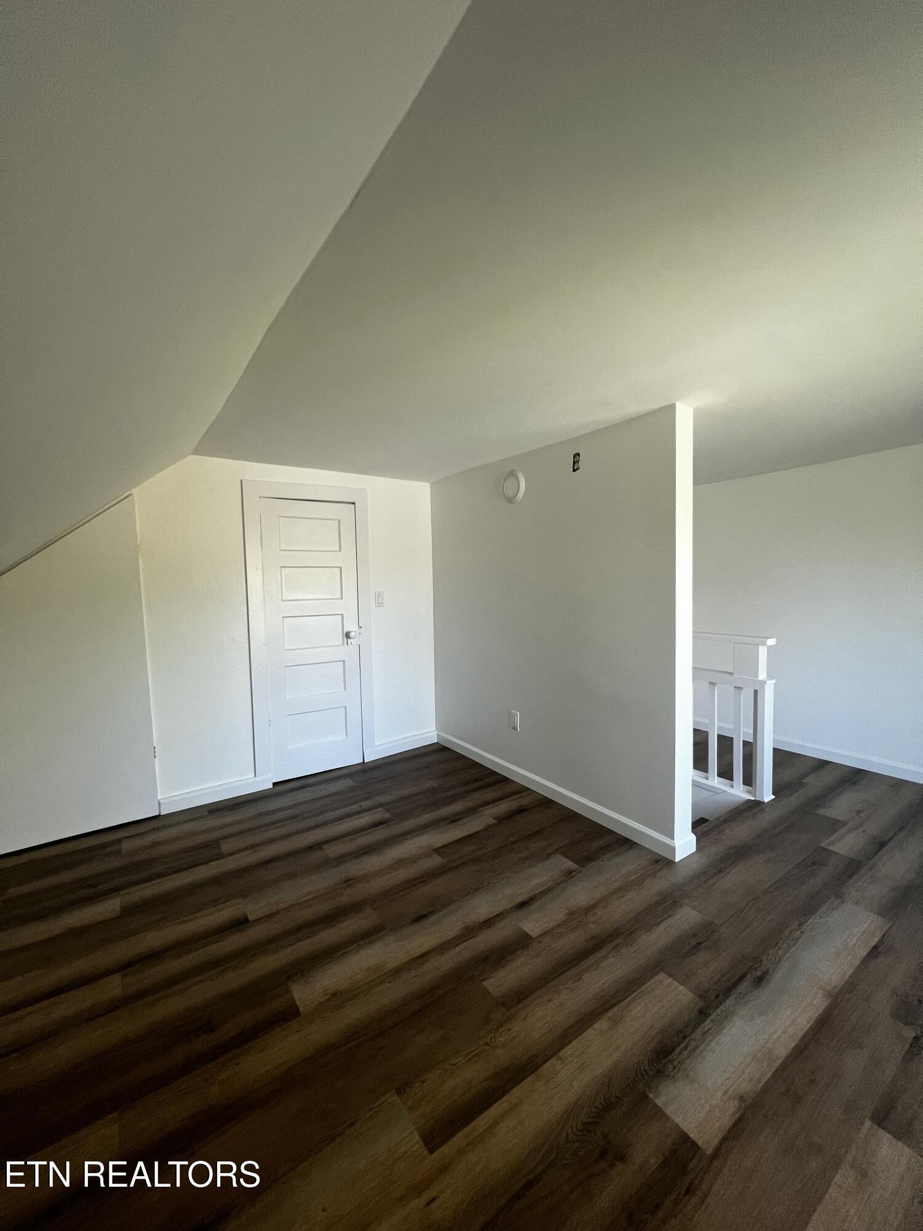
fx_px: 462
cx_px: 462
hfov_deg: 89.9
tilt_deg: -3.2
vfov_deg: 106.2
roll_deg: +1.8
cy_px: 616
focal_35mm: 13
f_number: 1.8
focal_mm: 1.57
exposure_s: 1/120
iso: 125
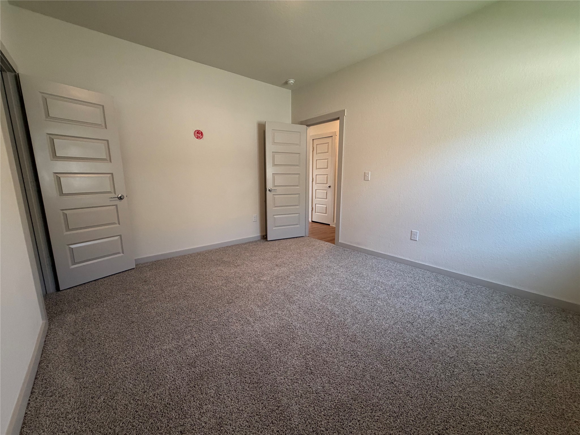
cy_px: 218
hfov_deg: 102.1
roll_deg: +1.0
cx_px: 290
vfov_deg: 85.7
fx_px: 235
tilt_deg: -10.0
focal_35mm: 14
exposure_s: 1/120
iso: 250
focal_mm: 2.22
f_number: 2.2
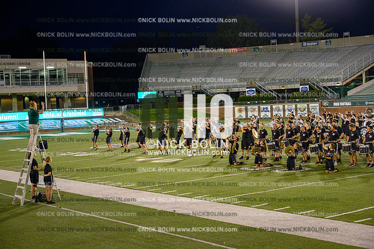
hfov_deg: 35.1
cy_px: 124
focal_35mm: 57
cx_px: 187
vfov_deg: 23.8
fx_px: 592
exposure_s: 1/1000
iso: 4000
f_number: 4
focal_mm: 57
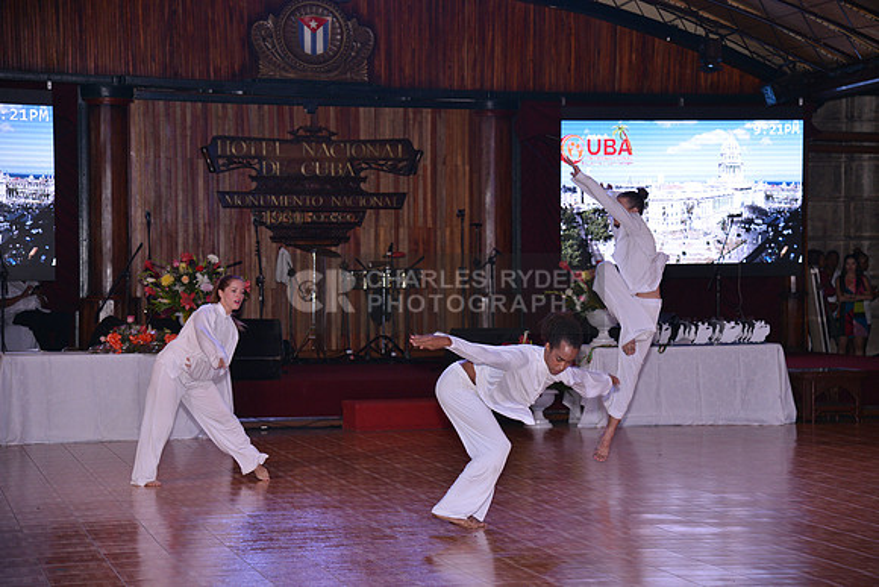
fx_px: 1905
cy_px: 294
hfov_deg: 26.0
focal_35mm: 78
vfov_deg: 17.5
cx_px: 440
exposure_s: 1/250
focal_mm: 78
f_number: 4.5
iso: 1000
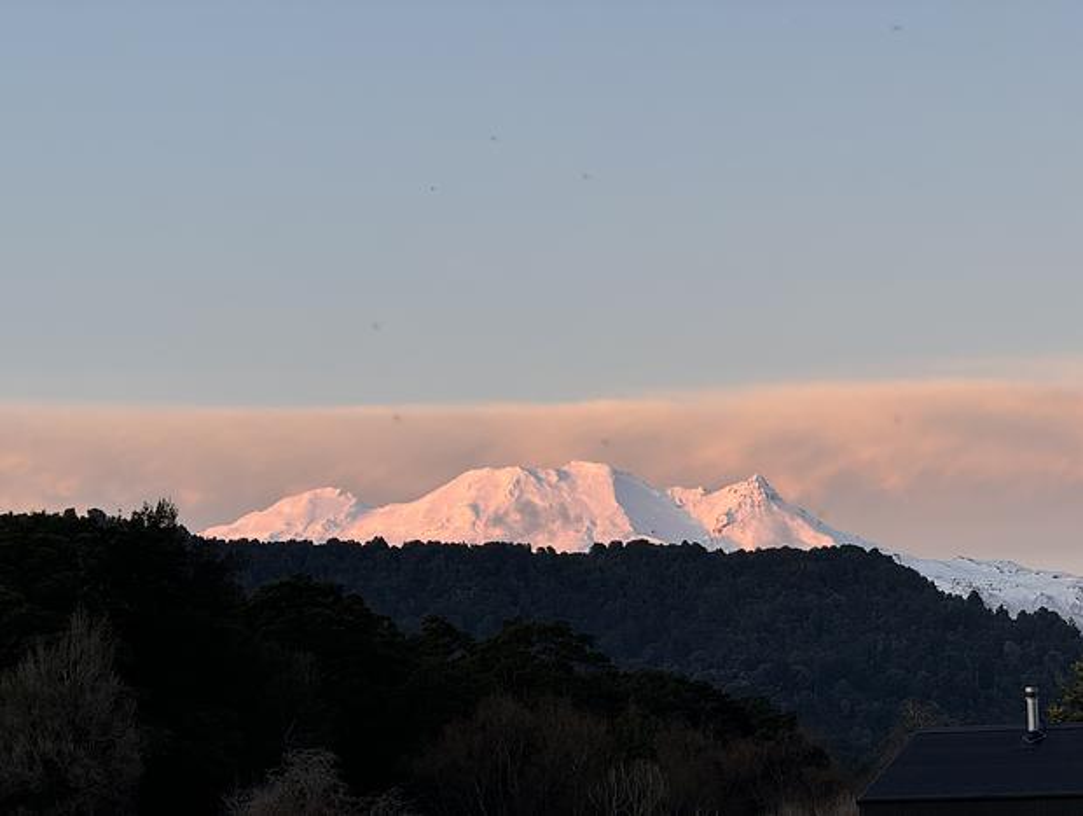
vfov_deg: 12.4
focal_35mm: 120
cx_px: 542
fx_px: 3760
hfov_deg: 16.4
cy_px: 408
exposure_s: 1/99
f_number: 2.8
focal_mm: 15.66
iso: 50
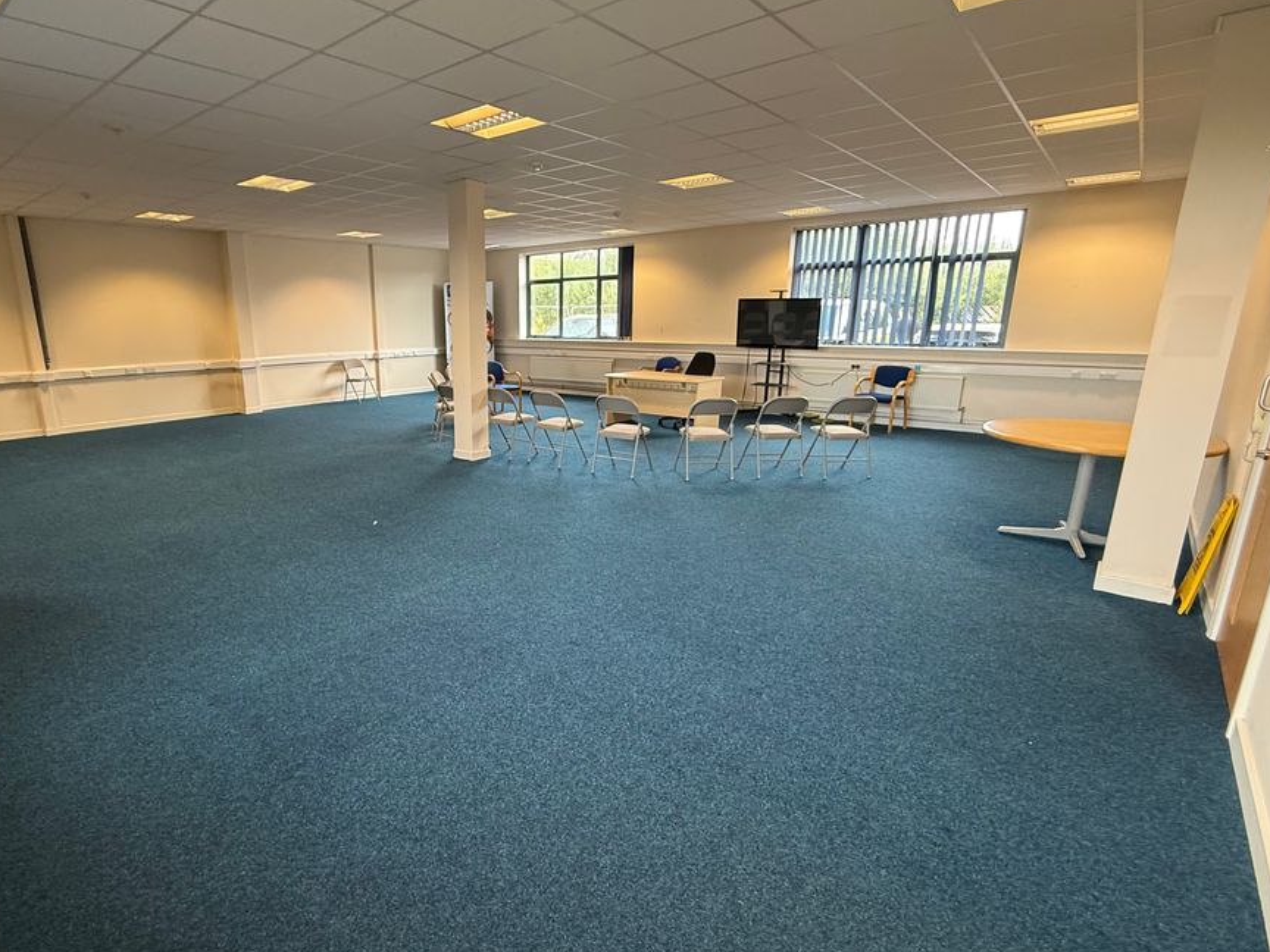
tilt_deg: -13.8
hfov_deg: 86.8
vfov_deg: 71.6
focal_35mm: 18
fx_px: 660
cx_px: 517
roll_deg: +0.9
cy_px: 477
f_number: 2.2
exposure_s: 1/100
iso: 200
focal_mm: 2.22
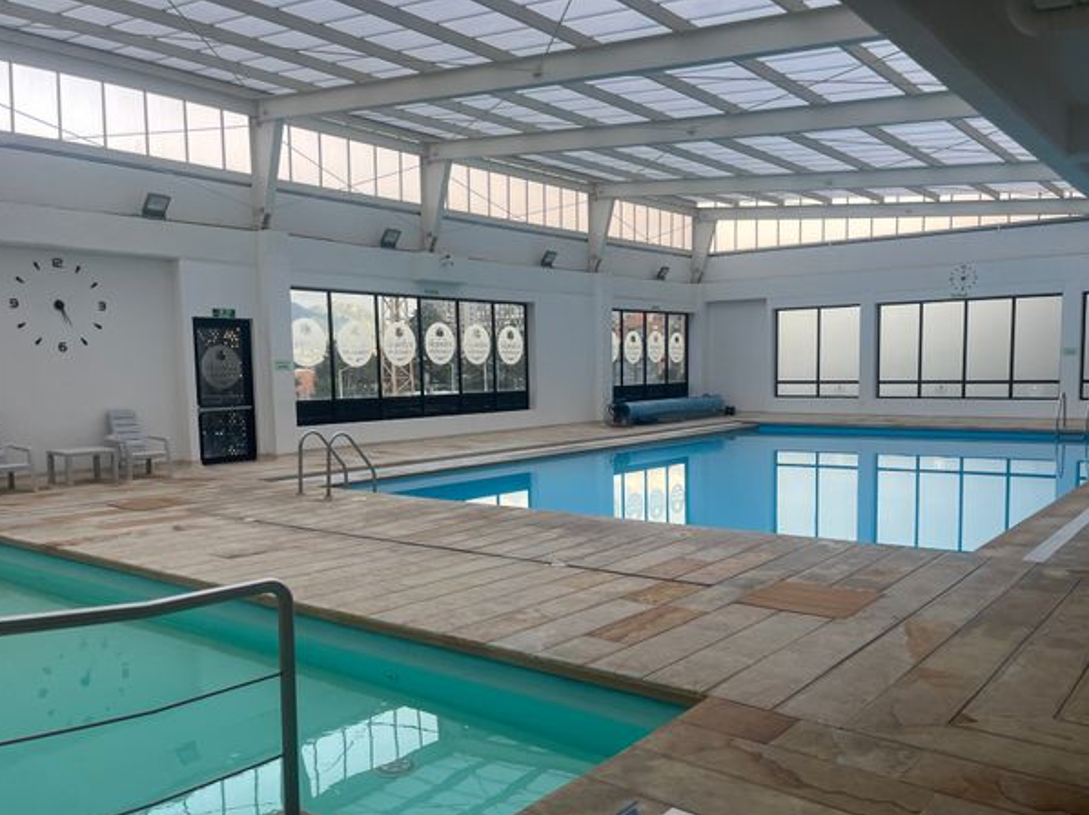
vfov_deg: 48.1
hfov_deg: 61.7
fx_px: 912
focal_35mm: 29
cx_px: 551
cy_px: 453
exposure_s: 1/122
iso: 50
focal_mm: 5.1
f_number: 1.6
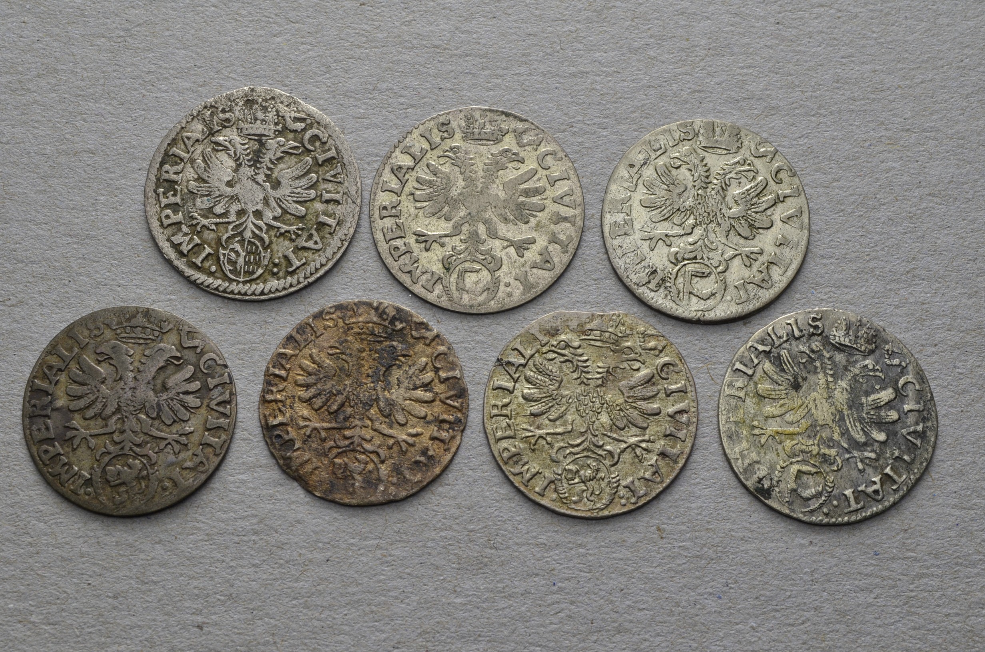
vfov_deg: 19.6
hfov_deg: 29.3
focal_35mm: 69
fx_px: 1884
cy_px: 326
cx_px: 492
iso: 400
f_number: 14
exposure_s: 1/250
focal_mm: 46
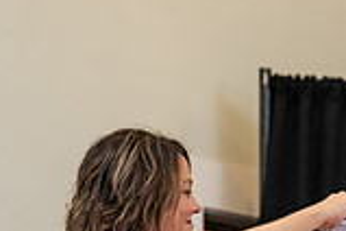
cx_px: 435
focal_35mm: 350
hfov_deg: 5.9
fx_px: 3364
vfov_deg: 3.9
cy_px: 341
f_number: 3.5
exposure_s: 1/200
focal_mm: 96
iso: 1600
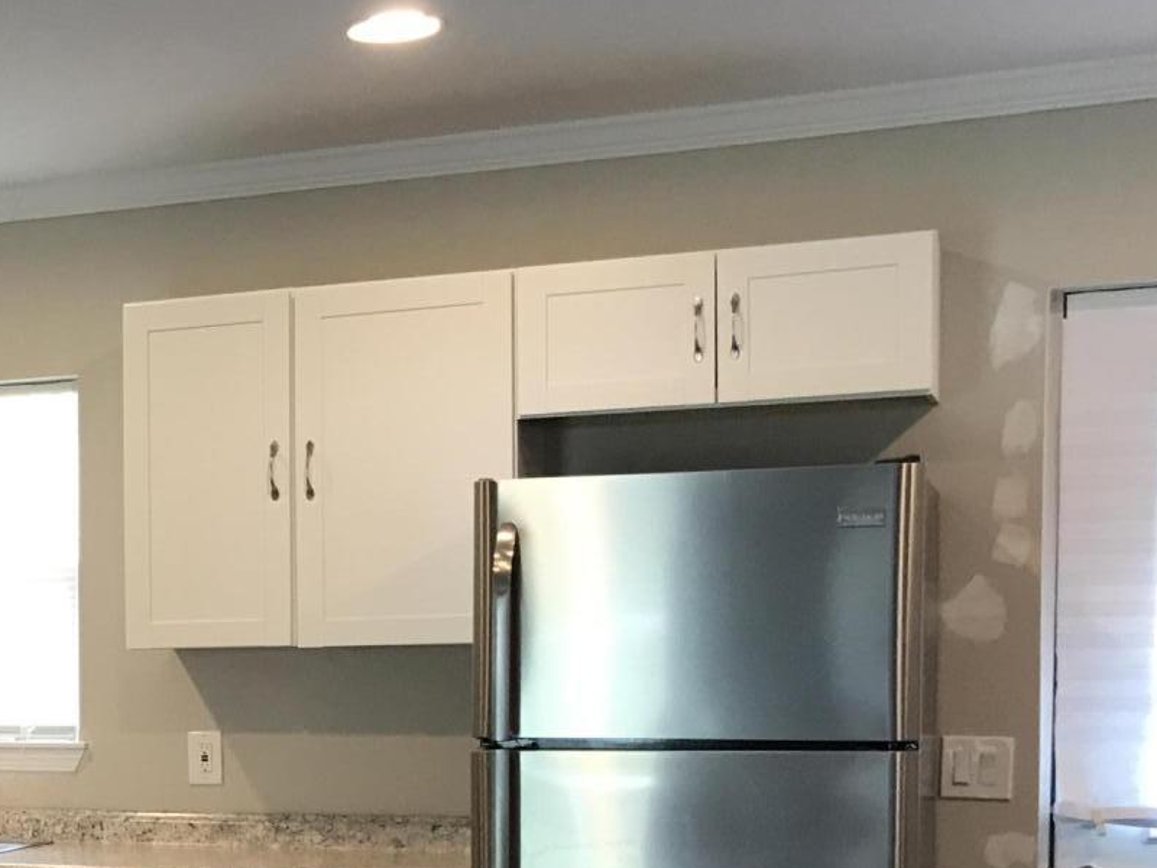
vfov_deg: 20.6
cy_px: 793
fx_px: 2340
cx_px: -263
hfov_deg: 24.8
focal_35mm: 70
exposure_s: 1/30
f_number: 1.8
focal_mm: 3.99
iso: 32
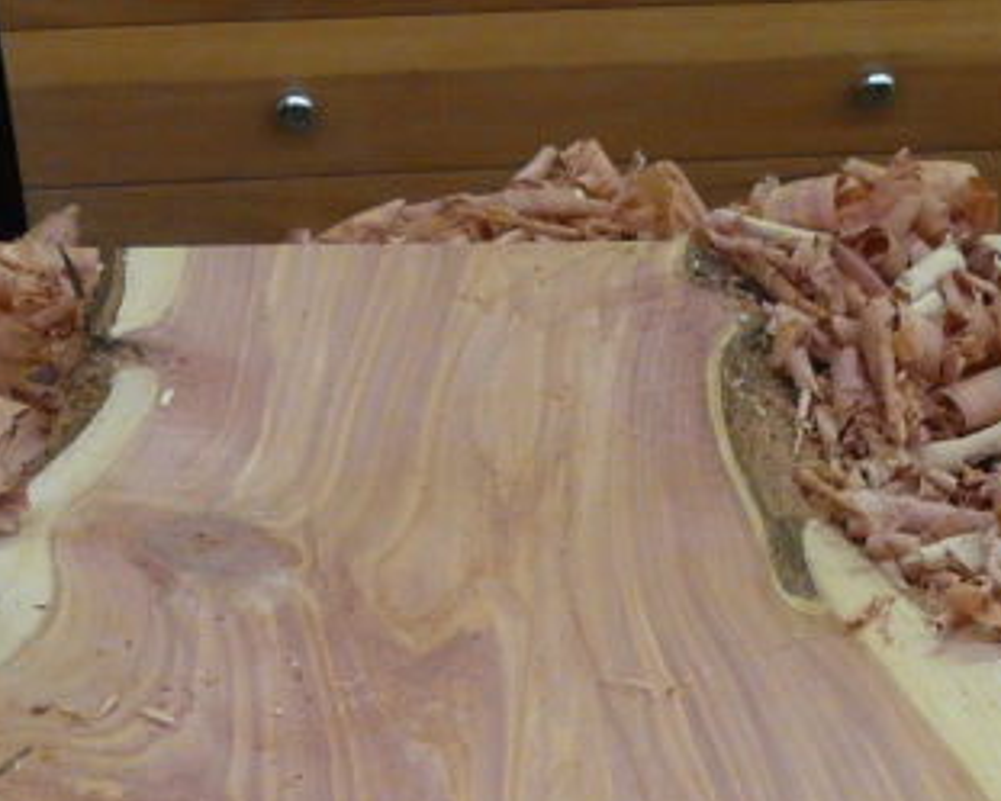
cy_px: 1232
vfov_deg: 15.6
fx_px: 2667
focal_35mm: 90
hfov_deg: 21.2
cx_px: 637
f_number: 2.8
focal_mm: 4.6
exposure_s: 1/30
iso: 160
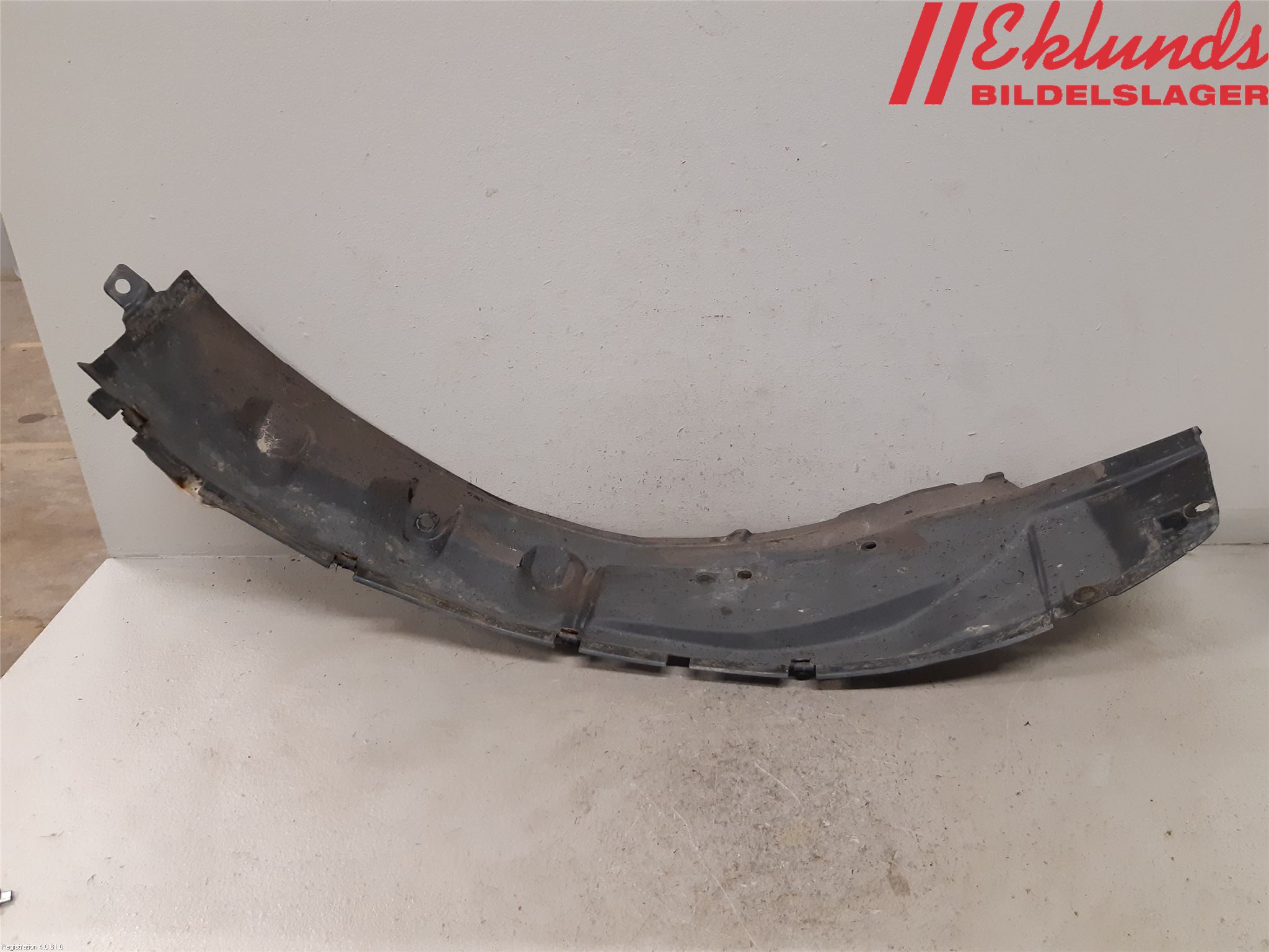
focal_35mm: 26
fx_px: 953
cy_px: 476
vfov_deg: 53.1
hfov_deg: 67.3
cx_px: 634
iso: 160
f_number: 1.7
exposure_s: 1/50
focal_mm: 3.93
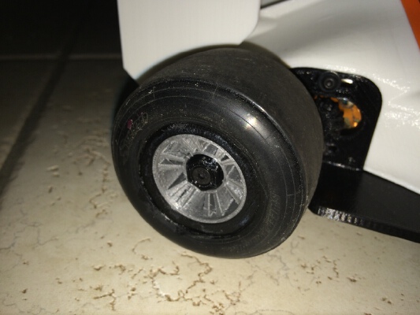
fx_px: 352
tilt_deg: -31.9
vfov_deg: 48.2
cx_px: 210
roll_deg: -2.5
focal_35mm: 29
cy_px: 158
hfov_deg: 61.6
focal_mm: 4.15
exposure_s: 1/297
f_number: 2.2
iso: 32
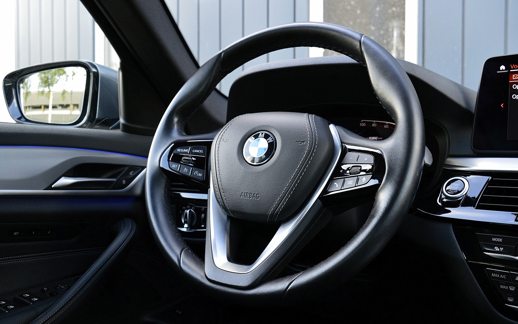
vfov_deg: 37.3
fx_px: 480
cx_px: 258
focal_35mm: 34
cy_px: 171
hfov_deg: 56.7
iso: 800
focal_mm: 22
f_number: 7.1
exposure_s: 1/60
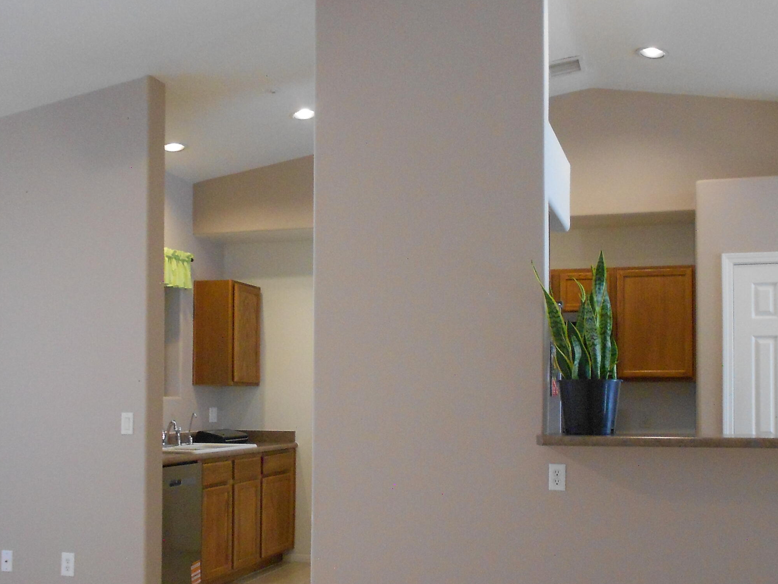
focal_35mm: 39
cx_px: 443
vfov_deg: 36.6
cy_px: 370
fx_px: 877
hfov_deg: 47.7
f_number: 3.2
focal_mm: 4.6
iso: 400
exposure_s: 1/15
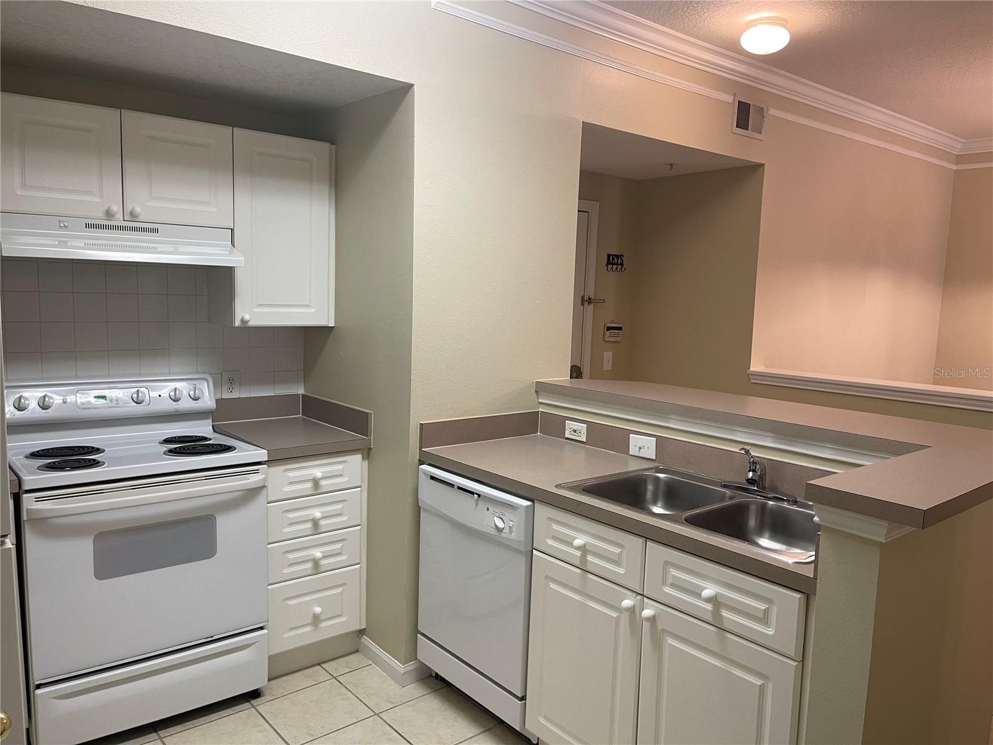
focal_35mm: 25
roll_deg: -1.9
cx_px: 496
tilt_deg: -8.1
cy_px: 372
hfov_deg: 69.4
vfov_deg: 54.9
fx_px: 717
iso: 100
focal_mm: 5.1
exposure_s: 1/60
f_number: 1.6
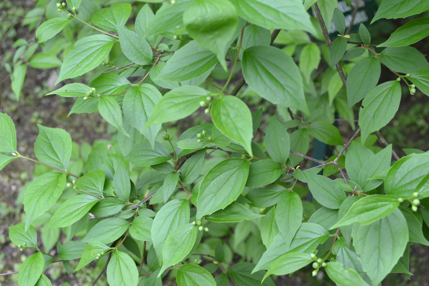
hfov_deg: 33.4
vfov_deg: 22.6
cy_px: 143
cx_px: 214
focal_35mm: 60
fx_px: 715
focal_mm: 40
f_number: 8
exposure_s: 1/80
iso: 400
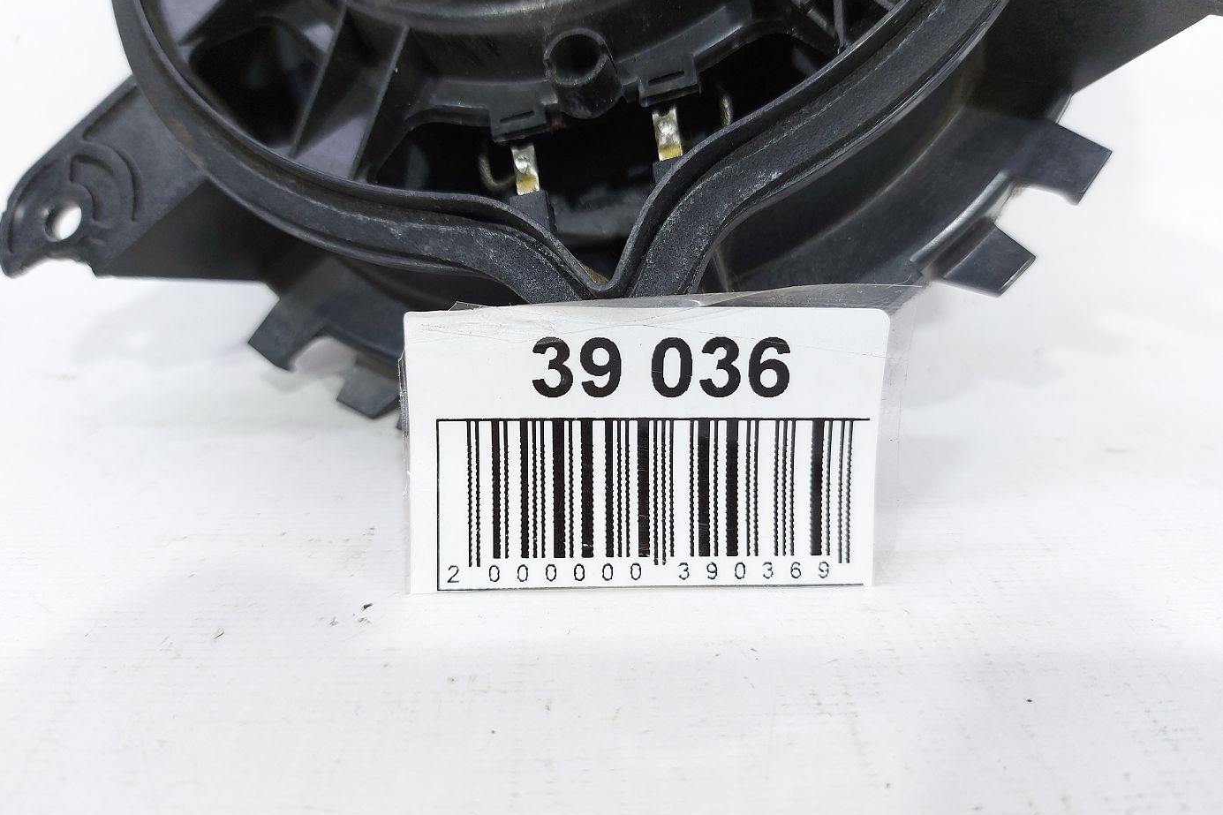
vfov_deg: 51.3
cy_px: 387
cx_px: 612
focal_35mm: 25
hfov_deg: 71.5
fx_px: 849
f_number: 1.8
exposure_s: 1/50
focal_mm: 5.23
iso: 100
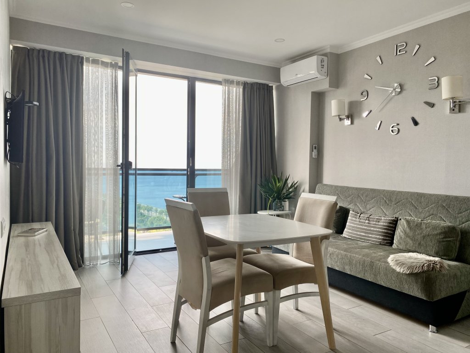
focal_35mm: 26
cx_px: 235
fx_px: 353
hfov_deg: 67.3
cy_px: 176
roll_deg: -1.2
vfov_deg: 53.1
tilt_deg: -0.3
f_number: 1.8
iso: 32
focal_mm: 4.25
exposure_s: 1/122
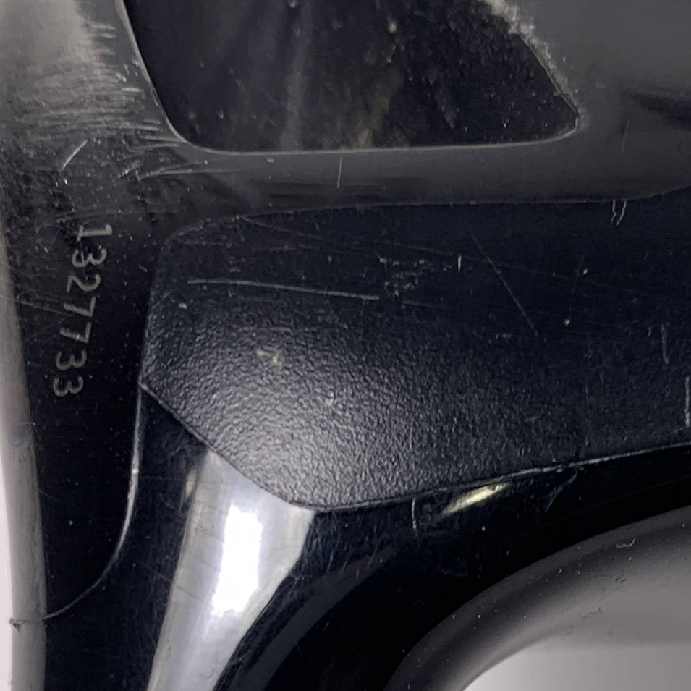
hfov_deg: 17.8
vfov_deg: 17.2
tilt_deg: -71.5
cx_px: 547
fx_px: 2191
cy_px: 794
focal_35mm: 97
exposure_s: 1/120
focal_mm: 4.25
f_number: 1.8
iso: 25
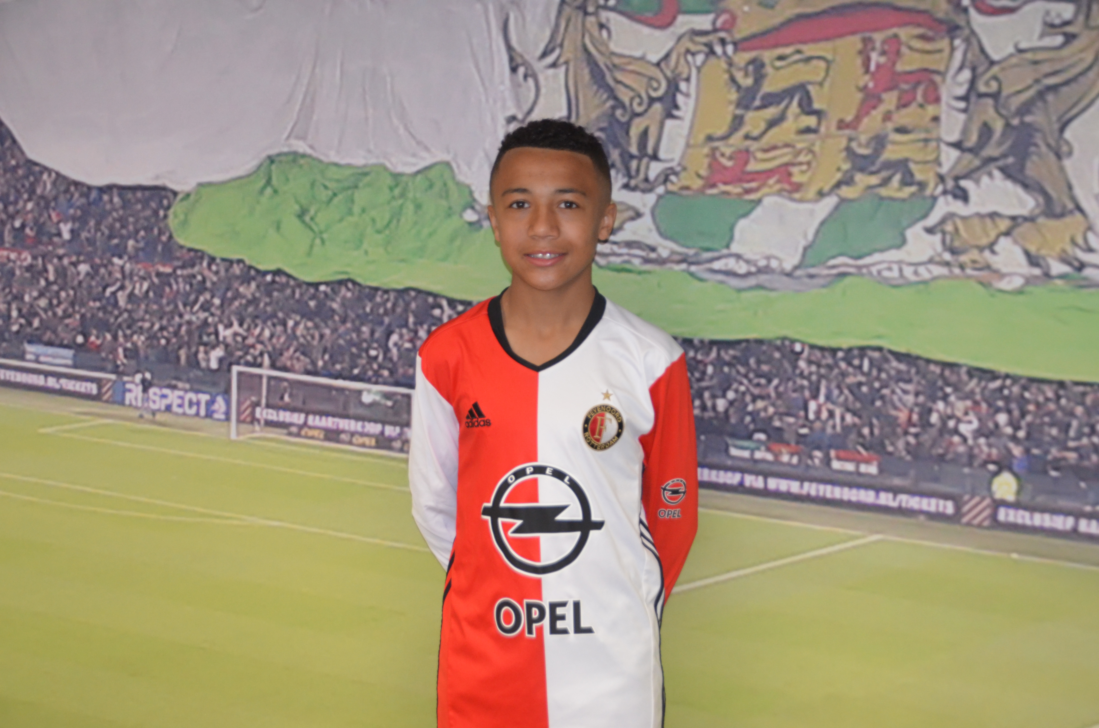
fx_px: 1919
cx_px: 550
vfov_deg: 21.5
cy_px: 364
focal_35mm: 63
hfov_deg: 32.0
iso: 1100
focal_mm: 42
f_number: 4.8
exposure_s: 1/60
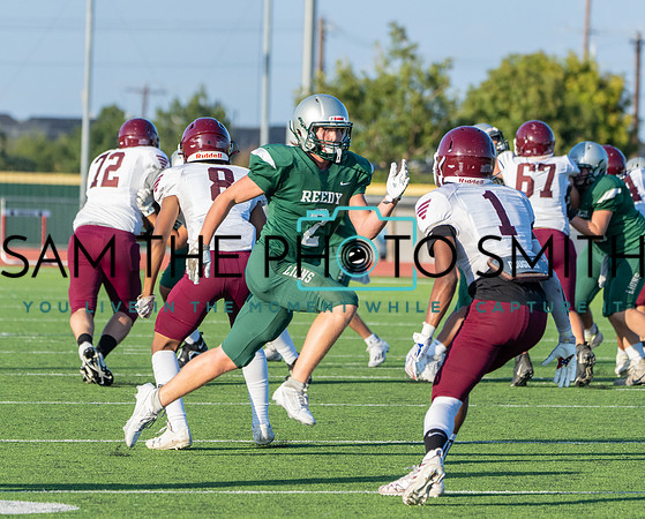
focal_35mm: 332
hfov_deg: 5.8
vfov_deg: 4.7
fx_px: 6348
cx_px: 327
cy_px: 238
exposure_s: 1/1250
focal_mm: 226
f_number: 5.6
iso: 500
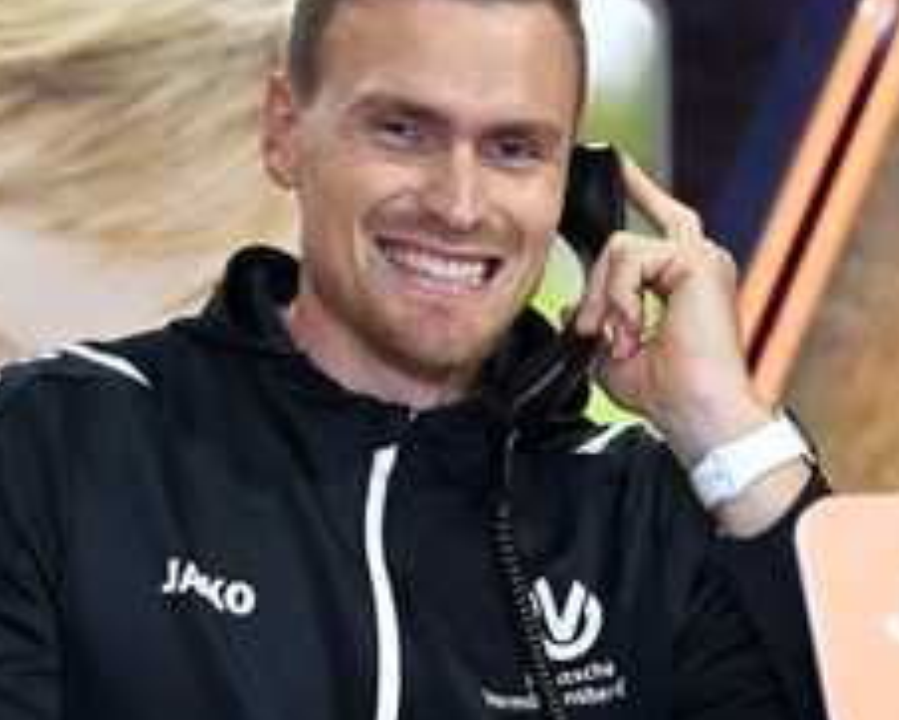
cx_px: 487
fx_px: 1943
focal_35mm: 73
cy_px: 446
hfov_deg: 26.0
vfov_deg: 21.0
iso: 1000
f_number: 4
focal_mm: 39
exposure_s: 1/200
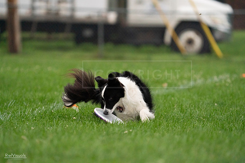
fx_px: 2505
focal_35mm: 368
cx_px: 122
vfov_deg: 3.7
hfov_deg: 5.6
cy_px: 82
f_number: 6.3
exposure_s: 1/1600
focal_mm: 368
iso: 6400
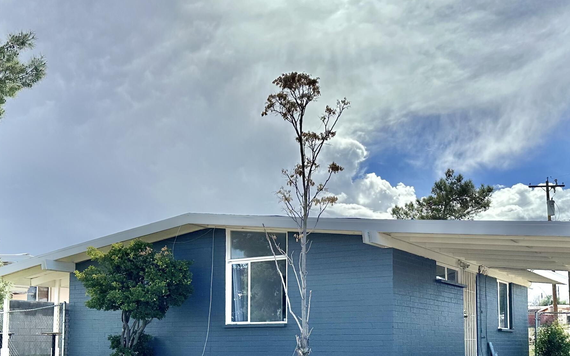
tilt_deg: +3.5
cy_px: 292
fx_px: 668
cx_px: 304
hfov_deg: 46.2
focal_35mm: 43
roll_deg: -0.4
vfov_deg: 29.1
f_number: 1.78
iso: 80
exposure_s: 1/8197
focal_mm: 6.86
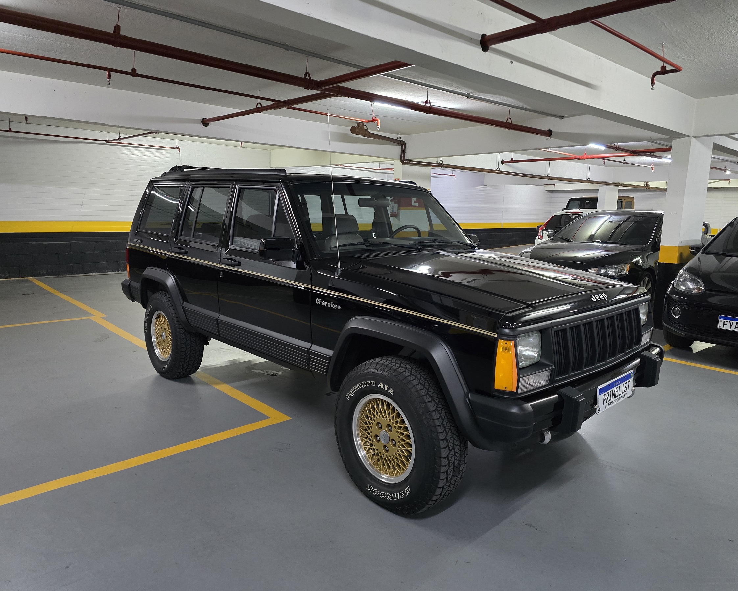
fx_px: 524
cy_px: 295
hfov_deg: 70.3
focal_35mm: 24
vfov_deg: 58.8
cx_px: 379
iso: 1250
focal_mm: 6.3
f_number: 1.7
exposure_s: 1/40
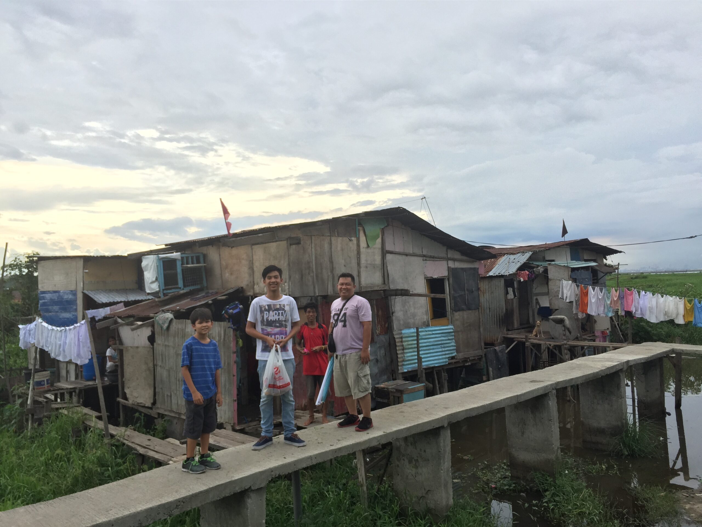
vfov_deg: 48.2
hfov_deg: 61.7
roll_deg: +2.0
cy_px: 264
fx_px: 588
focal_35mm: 29
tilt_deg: +2.5
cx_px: 351
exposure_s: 1/760
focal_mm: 4.15
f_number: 2.2
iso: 32
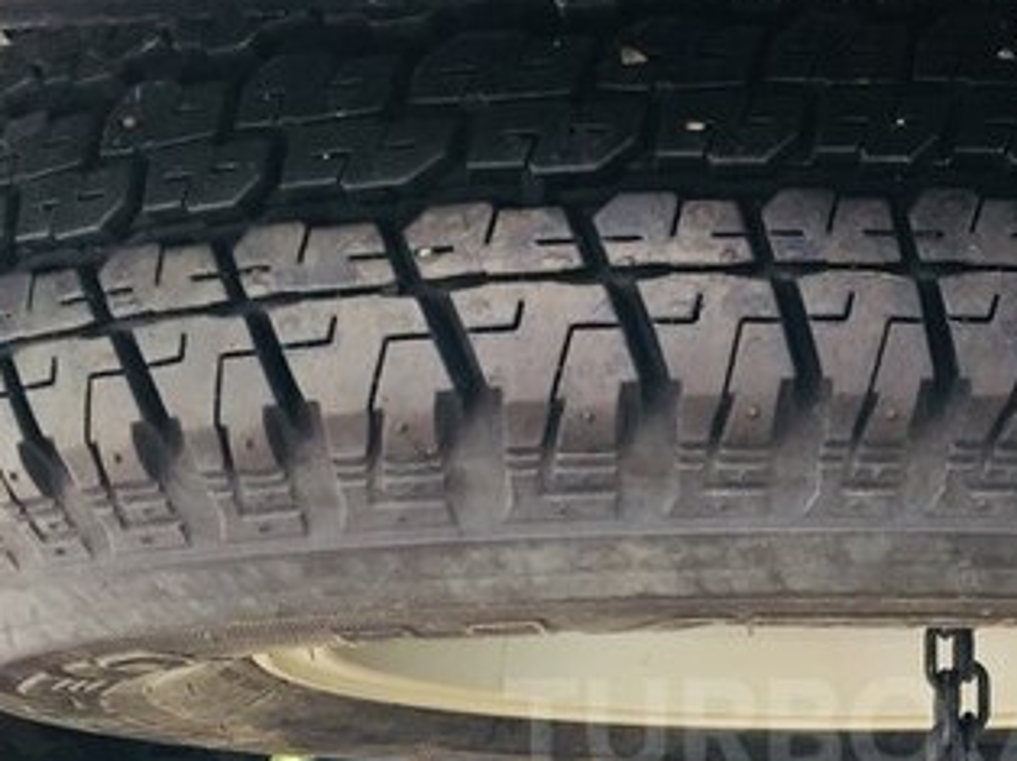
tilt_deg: +0.0
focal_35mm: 61
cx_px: 836
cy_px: 727
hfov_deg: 30.8
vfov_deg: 23.2
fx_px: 1791
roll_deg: +0.3
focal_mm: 4.15
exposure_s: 1/100
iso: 40
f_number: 2.2
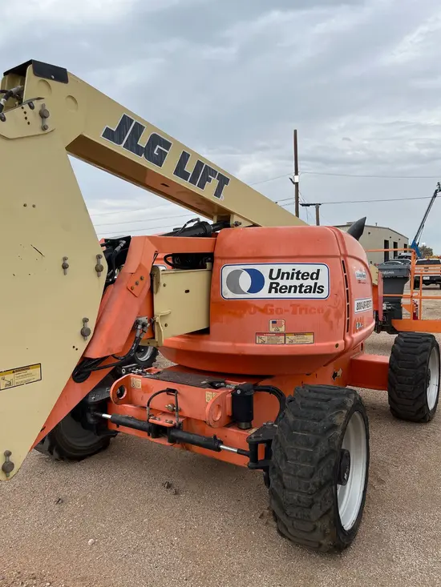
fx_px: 442
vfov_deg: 67.3
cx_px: 220
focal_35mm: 26
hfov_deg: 53.1
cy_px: 294
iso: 50
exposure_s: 1/1802
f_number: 1.6
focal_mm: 5.1
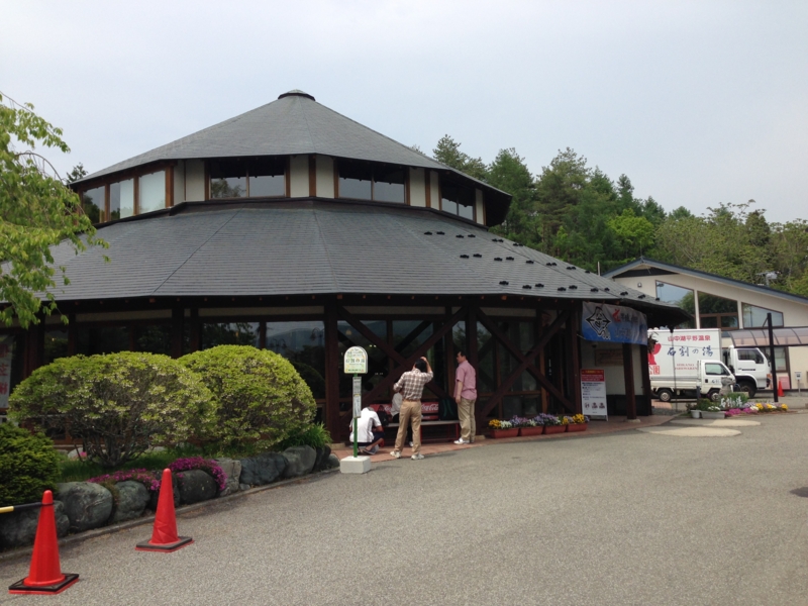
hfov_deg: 55.4
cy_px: 303
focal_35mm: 33
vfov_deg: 42.9
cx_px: 404
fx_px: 770
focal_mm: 4.12
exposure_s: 1/1808
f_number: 2.4
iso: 50
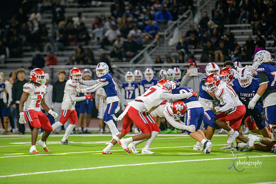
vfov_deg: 4.6
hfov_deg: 6.9
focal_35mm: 300
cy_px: 92
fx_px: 2300
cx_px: 138
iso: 2000
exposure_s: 1/250
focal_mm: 300
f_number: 2.8
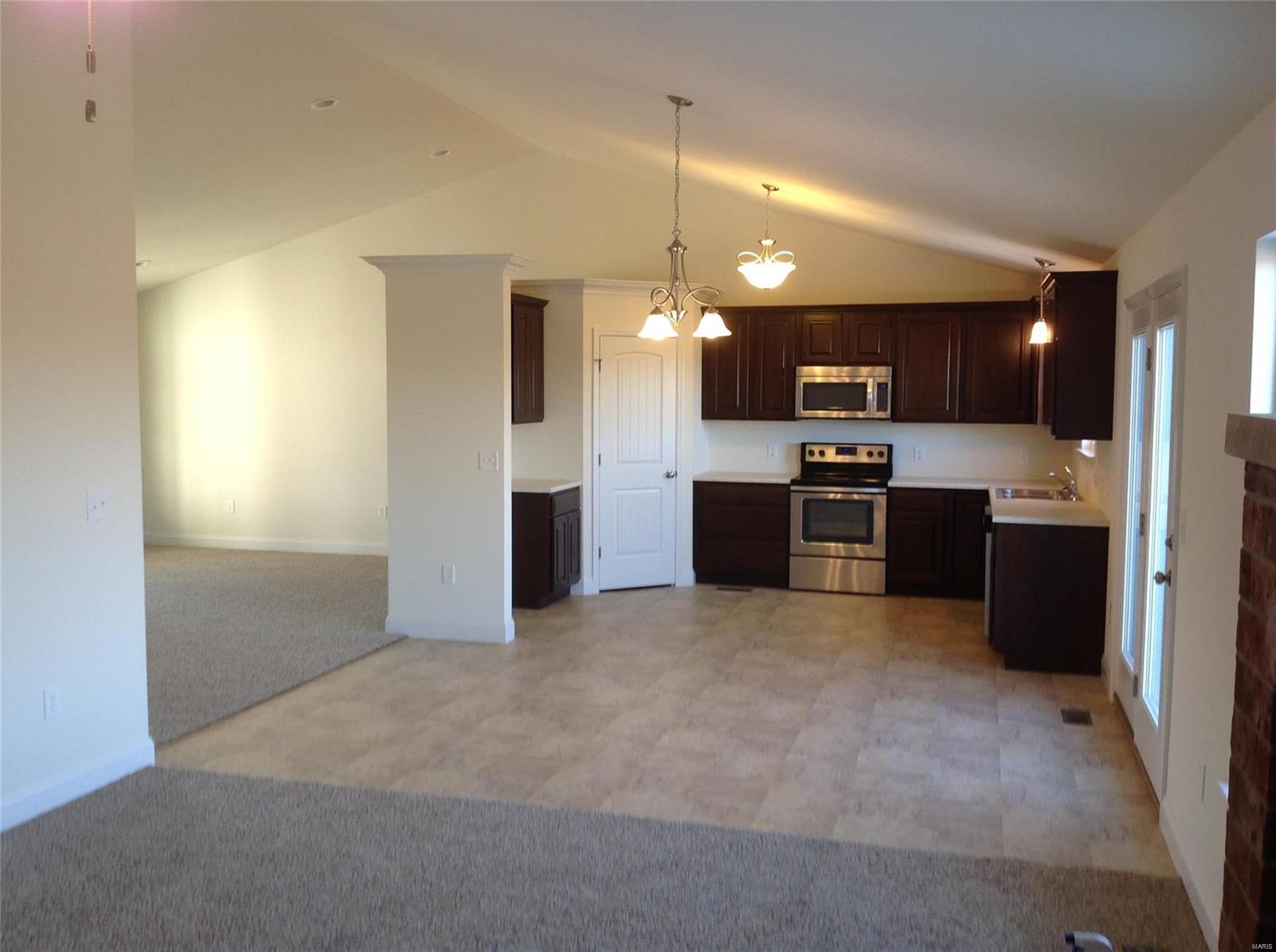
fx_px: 1288
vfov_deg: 40.6
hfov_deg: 52.7
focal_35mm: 35
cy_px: 476
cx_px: 638
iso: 50
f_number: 2.4
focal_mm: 4.28
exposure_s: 1/30
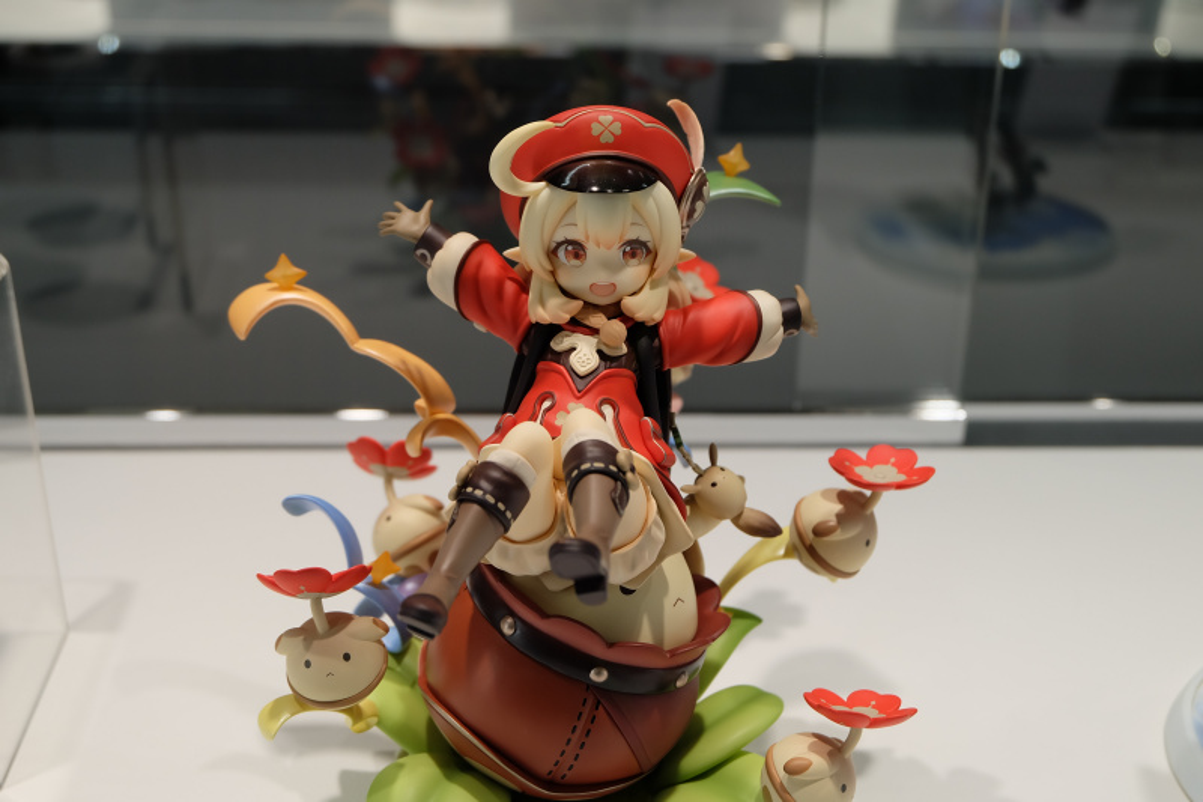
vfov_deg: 26.5
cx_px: 602
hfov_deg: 38.9
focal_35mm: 51
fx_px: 1704
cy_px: 401
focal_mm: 34
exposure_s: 1/220
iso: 400
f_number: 5.6
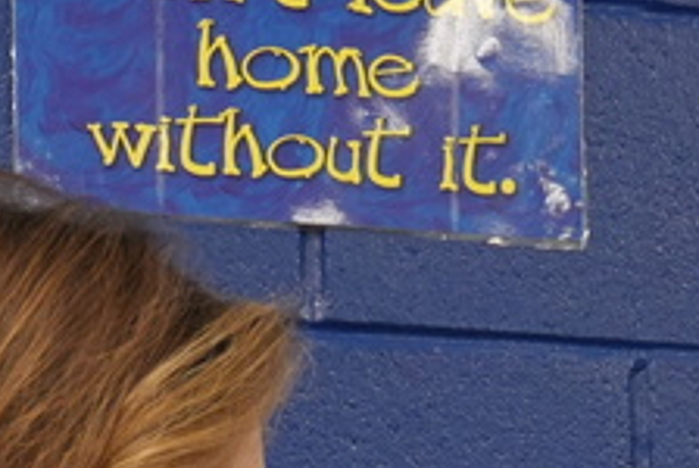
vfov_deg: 6.2
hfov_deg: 9.6
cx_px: 621
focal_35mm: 212
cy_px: 1059
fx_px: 4127
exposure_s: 1/160
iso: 1250
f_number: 5
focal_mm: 31
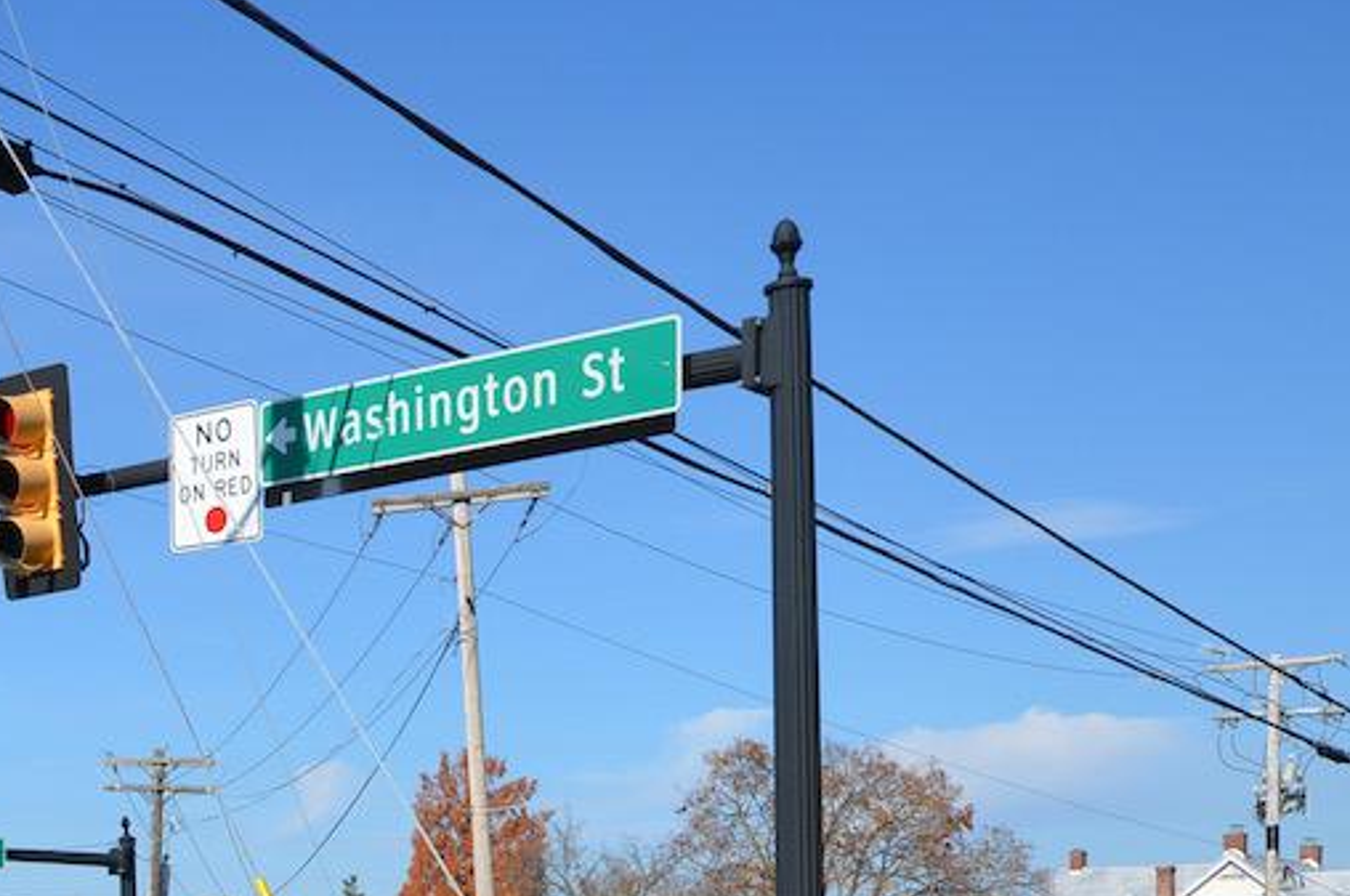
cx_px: -159
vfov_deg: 20.0
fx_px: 2406
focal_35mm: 64
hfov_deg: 28.3
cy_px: 1032
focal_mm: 17
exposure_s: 1/250
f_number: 8
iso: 100
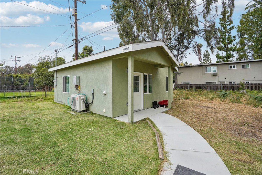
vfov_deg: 73.8
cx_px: 131
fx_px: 116
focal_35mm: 16
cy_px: 88
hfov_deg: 96.7
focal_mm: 16
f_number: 8
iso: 400
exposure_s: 1/640
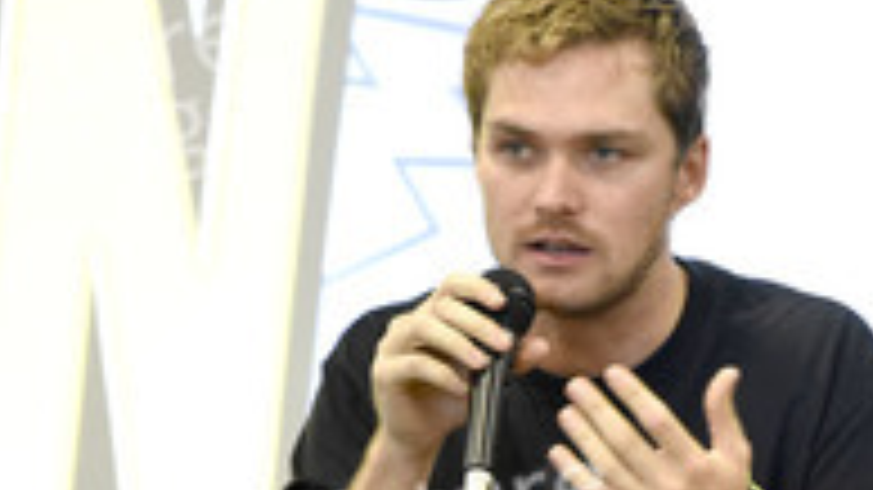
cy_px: 796
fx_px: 9997
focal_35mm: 432
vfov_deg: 2.8
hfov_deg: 5.0
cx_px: 522
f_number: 3.5
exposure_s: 1/125
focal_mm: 200
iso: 4500
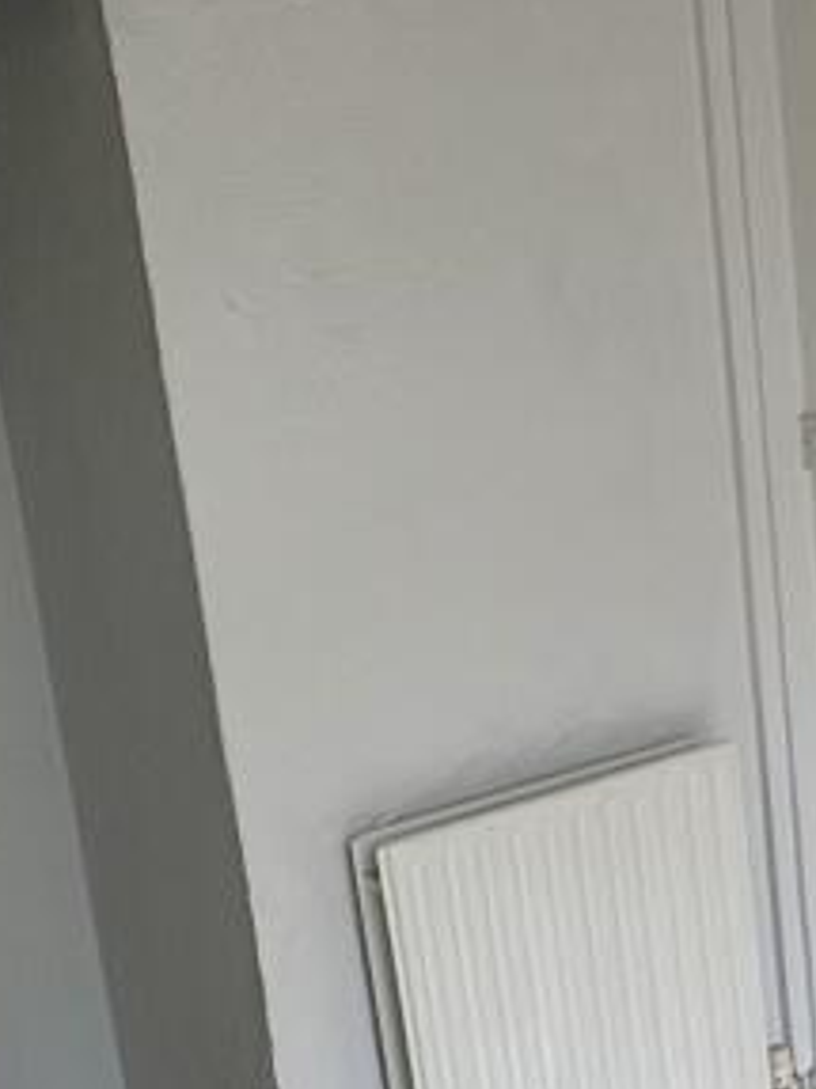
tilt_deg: -10.9
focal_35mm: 50
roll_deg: +1.8
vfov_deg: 38.1
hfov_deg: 22.7
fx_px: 1573
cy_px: 622
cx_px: 1283
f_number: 2.2
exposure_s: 1/207
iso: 40
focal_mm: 2.22
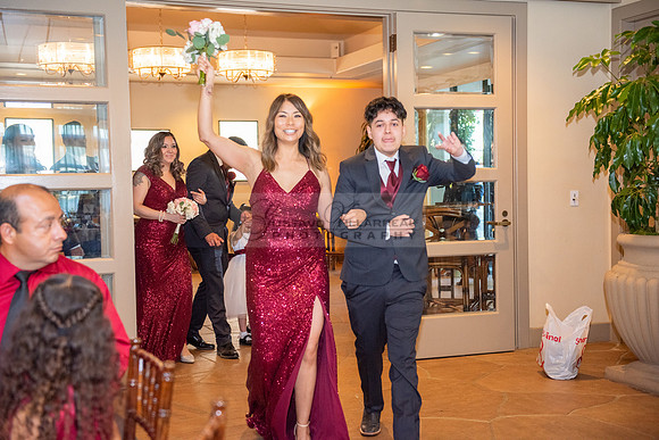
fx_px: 879
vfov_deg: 28.1
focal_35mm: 48
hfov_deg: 41.1
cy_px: 220
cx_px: 330
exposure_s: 1/125
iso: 1600
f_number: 3.5
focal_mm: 48
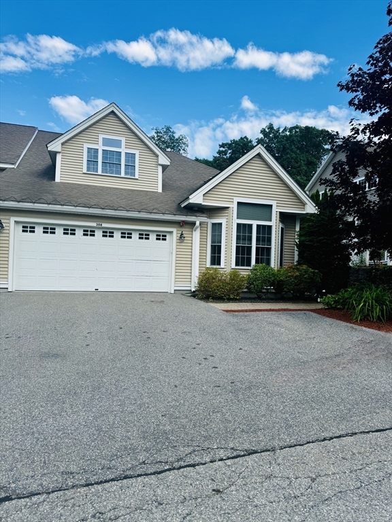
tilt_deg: +0.2
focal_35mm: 24
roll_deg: -1.3
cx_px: 196
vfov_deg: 71.6
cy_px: 261
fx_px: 362
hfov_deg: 56.8
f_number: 1.78
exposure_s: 1/2415
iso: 80
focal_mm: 6.76
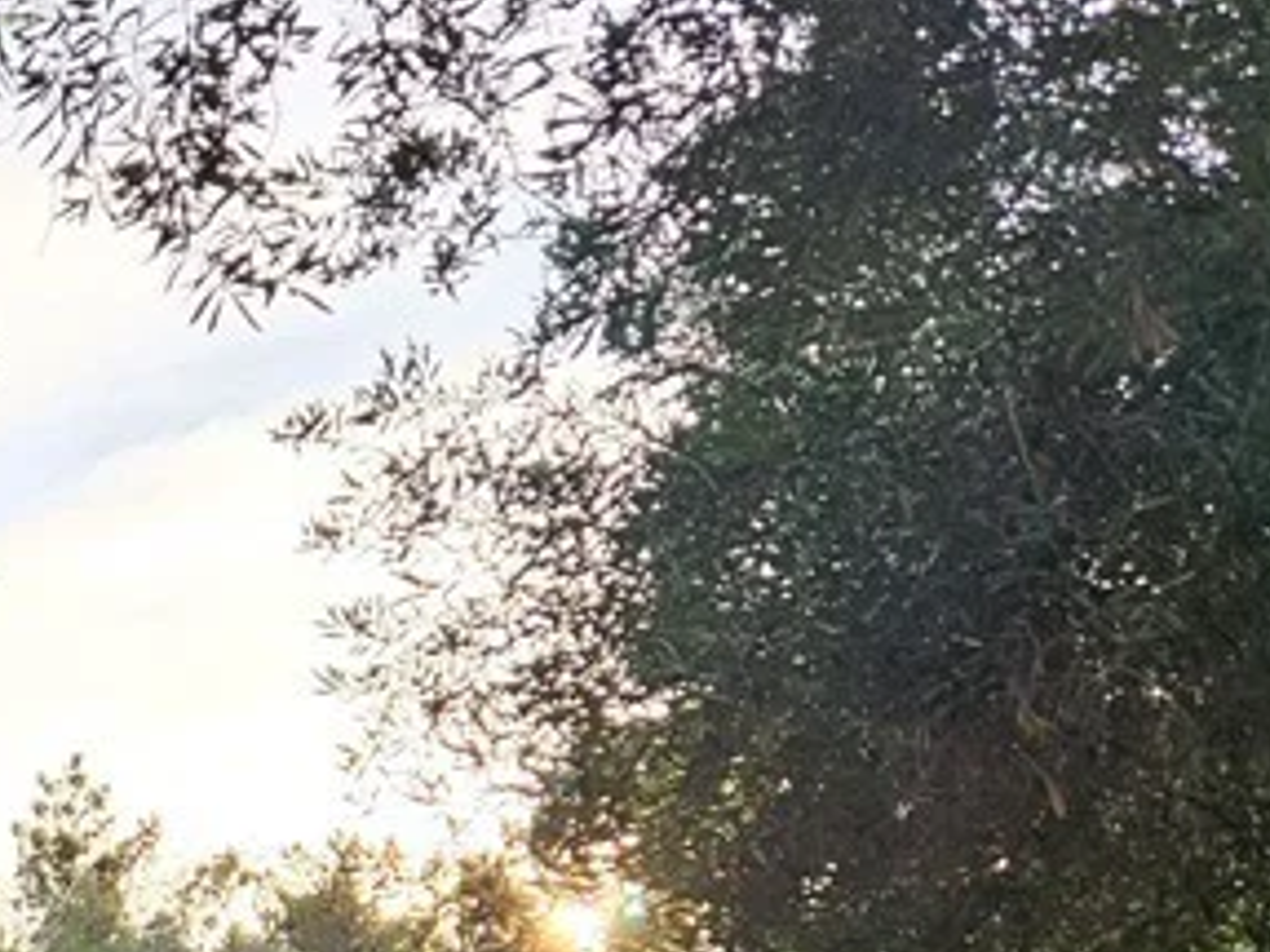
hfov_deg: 20.1
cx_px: -699
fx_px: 3007
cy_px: 1408
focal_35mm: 82
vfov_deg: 16.5
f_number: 1.8
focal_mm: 5.4
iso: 40
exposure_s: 1/245
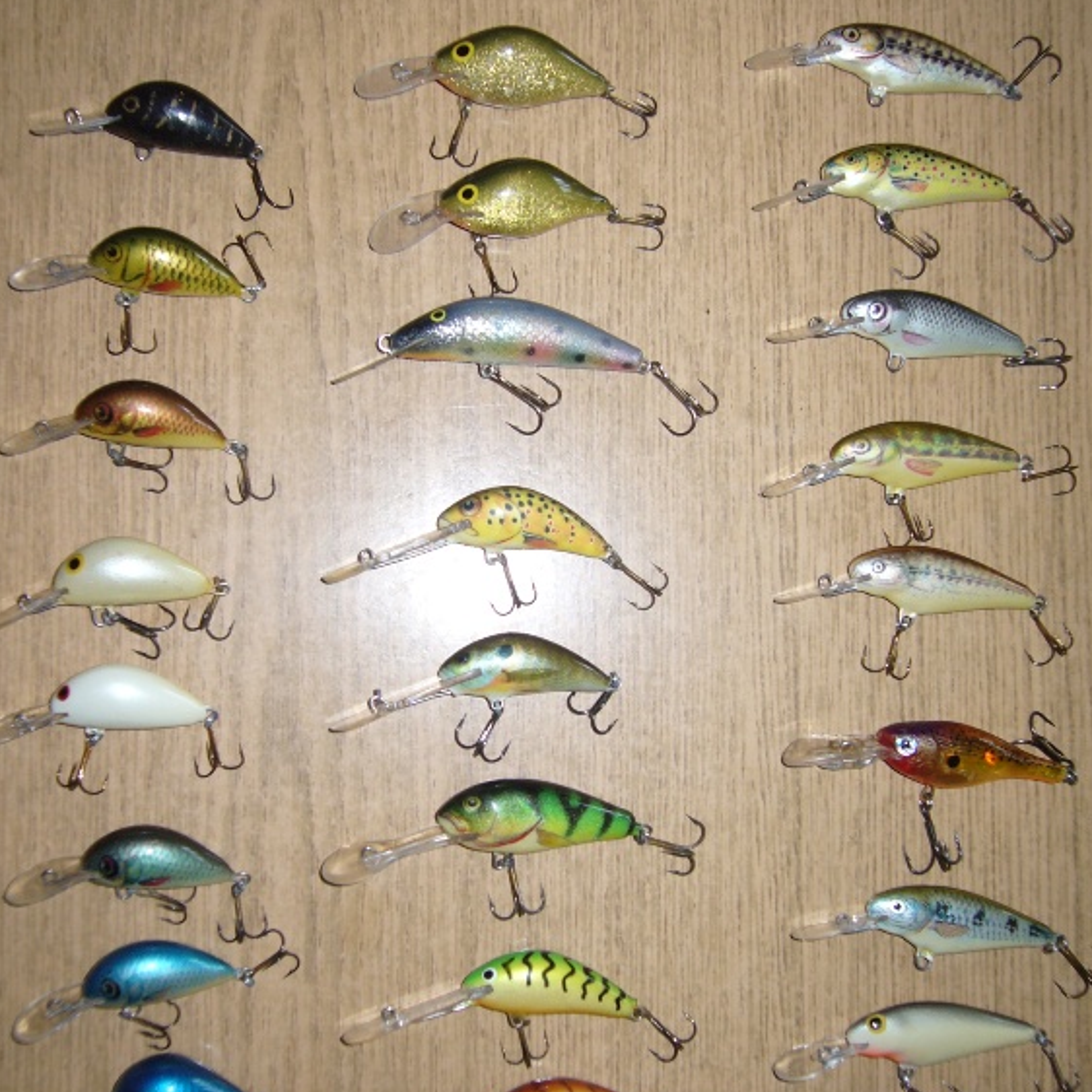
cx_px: 536
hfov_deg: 38.3
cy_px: 583
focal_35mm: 44
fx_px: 1570
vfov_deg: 38.3
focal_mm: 5.8
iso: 100
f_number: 2.8
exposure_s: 1/60
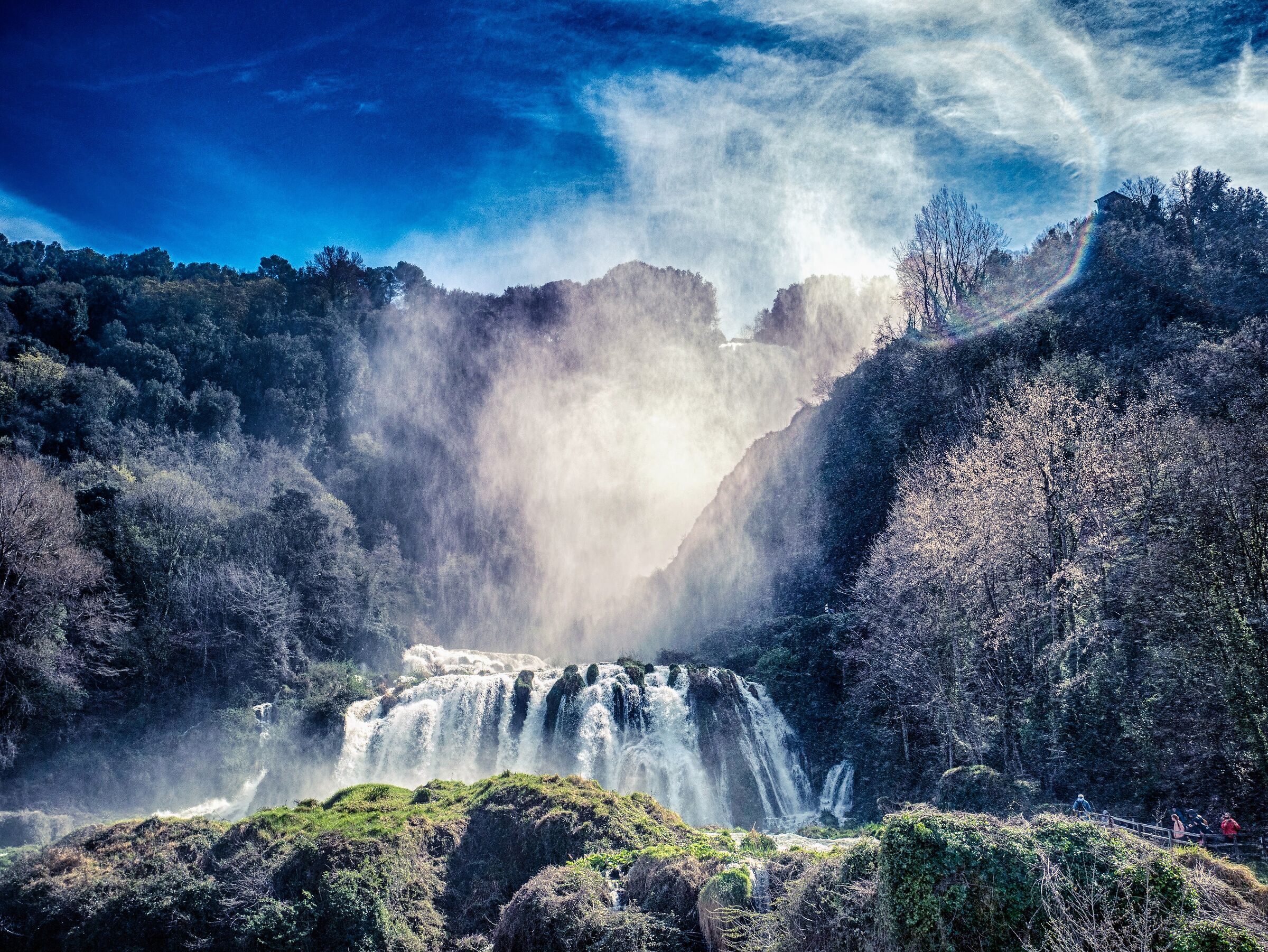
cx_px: 634
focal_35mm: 34
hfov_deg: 53.9
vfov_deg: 41.8
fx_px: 1246
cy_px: 476
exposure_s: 1/400
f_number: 8
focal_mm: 17
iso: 200
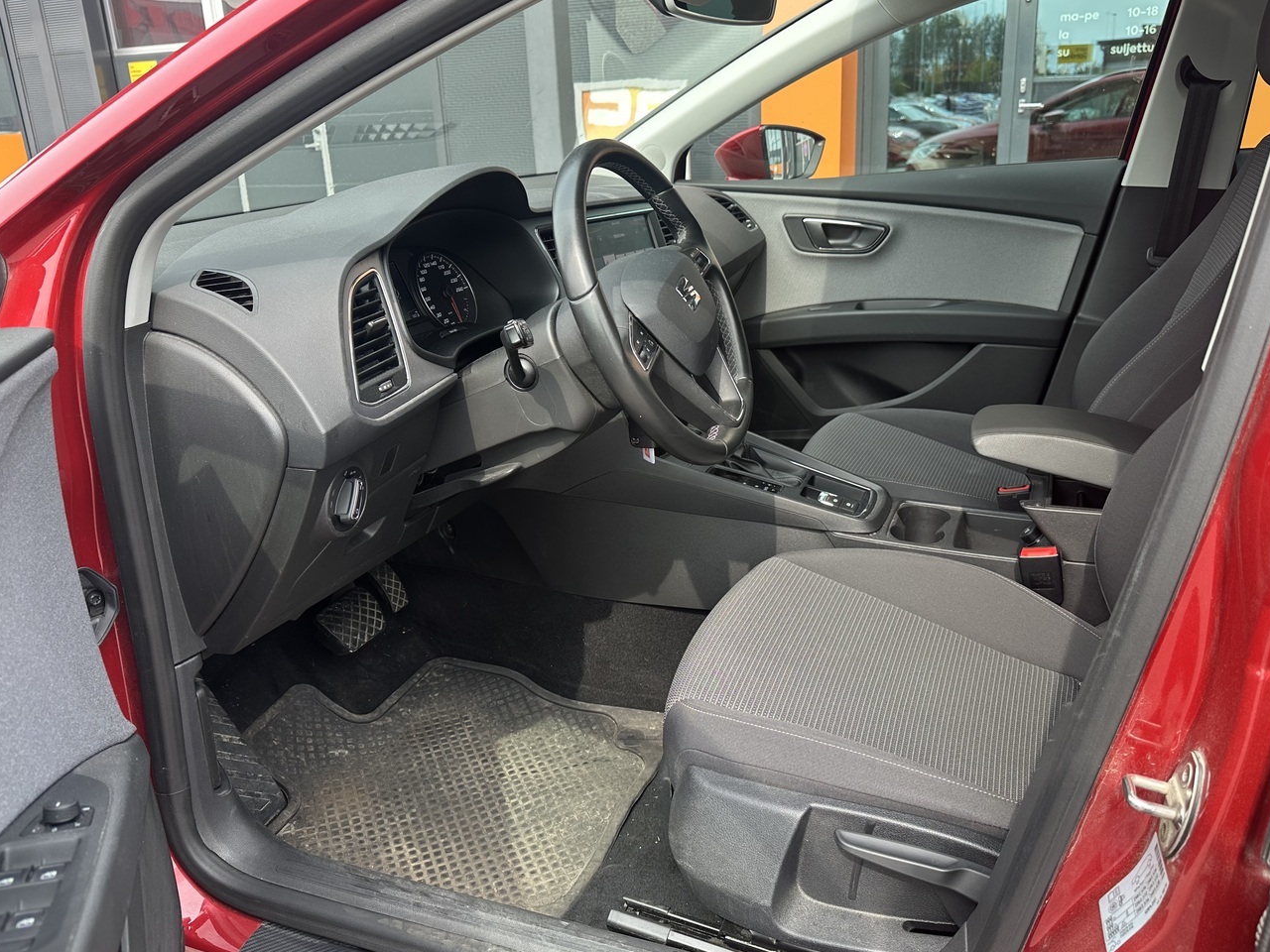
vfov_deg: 51.4
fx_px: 991
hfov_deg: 65.3
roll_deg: +2.7
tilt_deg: -18.6
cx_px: 677
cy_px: 472
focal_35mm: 27
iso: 80
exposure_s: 1/330
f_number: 1.78
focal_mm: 6.86
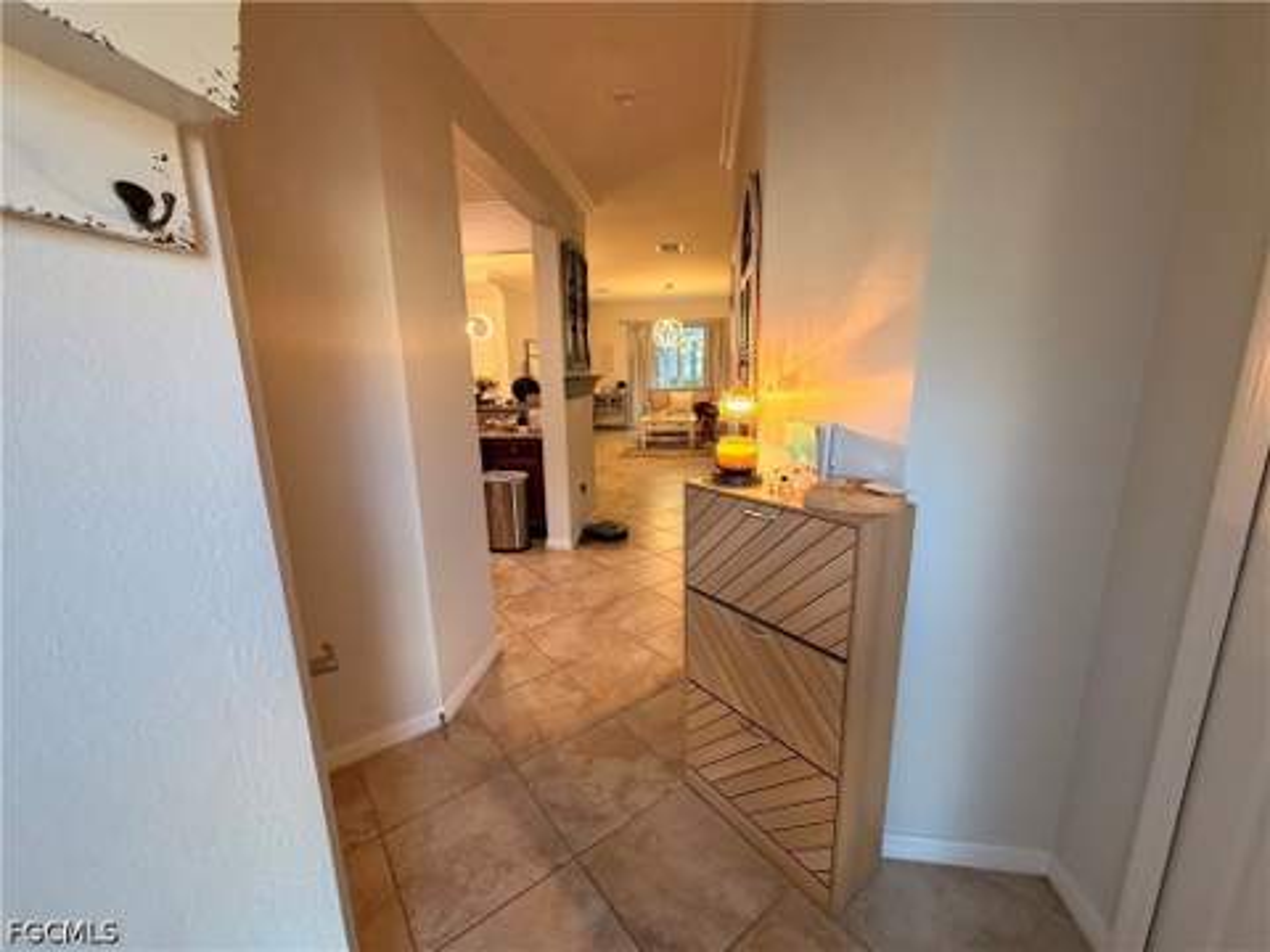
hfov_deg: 102.1
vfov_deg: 85.7
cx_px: 635
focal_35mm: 14
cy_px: 476
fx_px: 514
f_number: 2.2
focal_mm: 2.22
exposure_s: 1/60
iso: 320
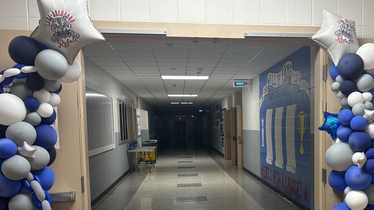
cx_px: 249
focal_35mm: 43
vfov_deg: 27.2
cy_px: 162
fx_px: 426
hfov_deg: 46.6
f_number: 1.6
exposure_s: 1/62
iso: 100
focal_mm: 5.96
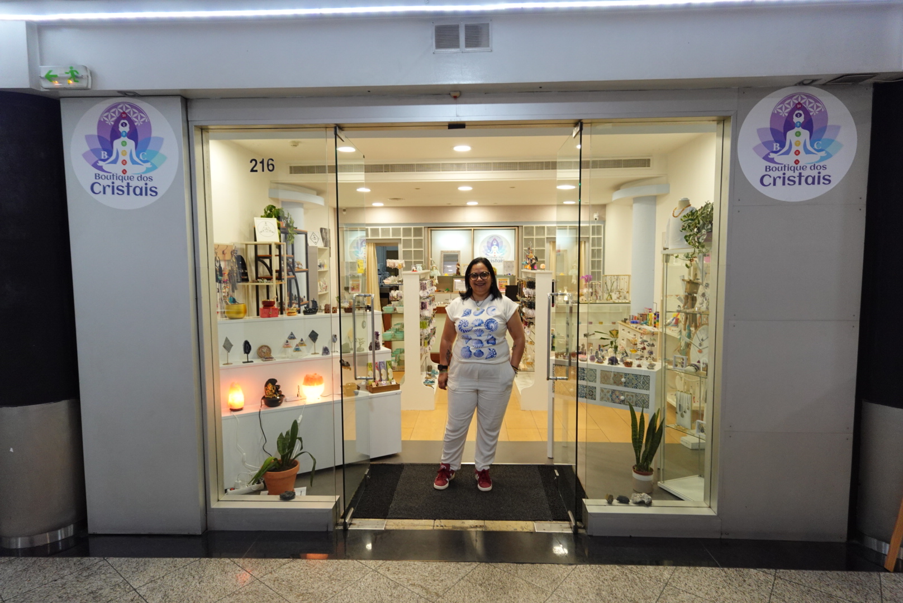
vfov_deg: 64.6
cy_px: 302
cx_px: 452
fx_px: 477
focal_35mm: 19
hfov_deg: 86.9
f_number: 2.2
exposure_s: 1/80
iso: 320
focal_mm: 7.25
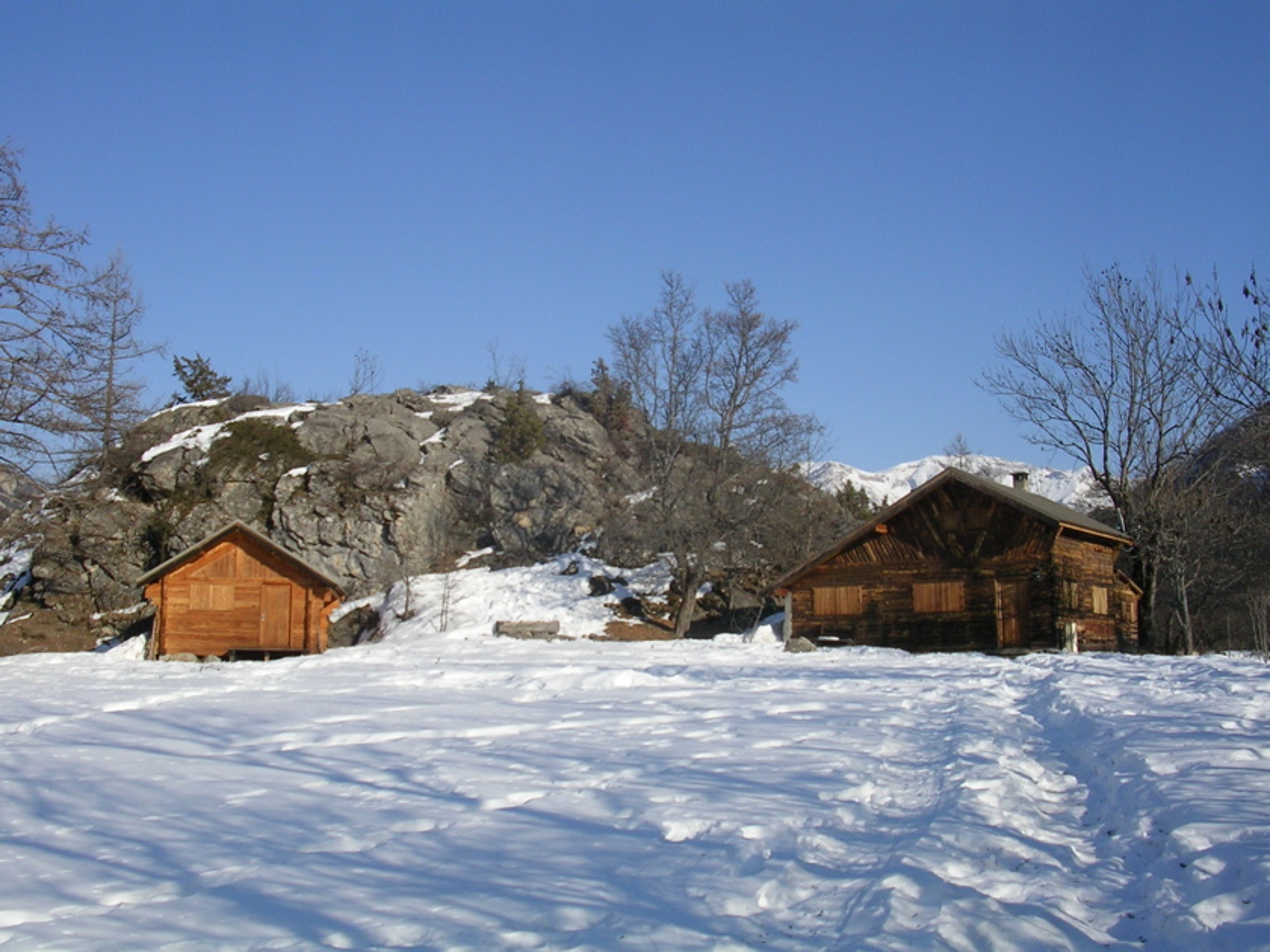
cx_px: 635
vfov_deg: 37.7
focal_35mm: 38
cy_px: 476
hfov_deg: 49.0
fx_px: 1394
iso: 50
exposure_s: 1/407
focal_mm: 5.8
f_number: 5.6
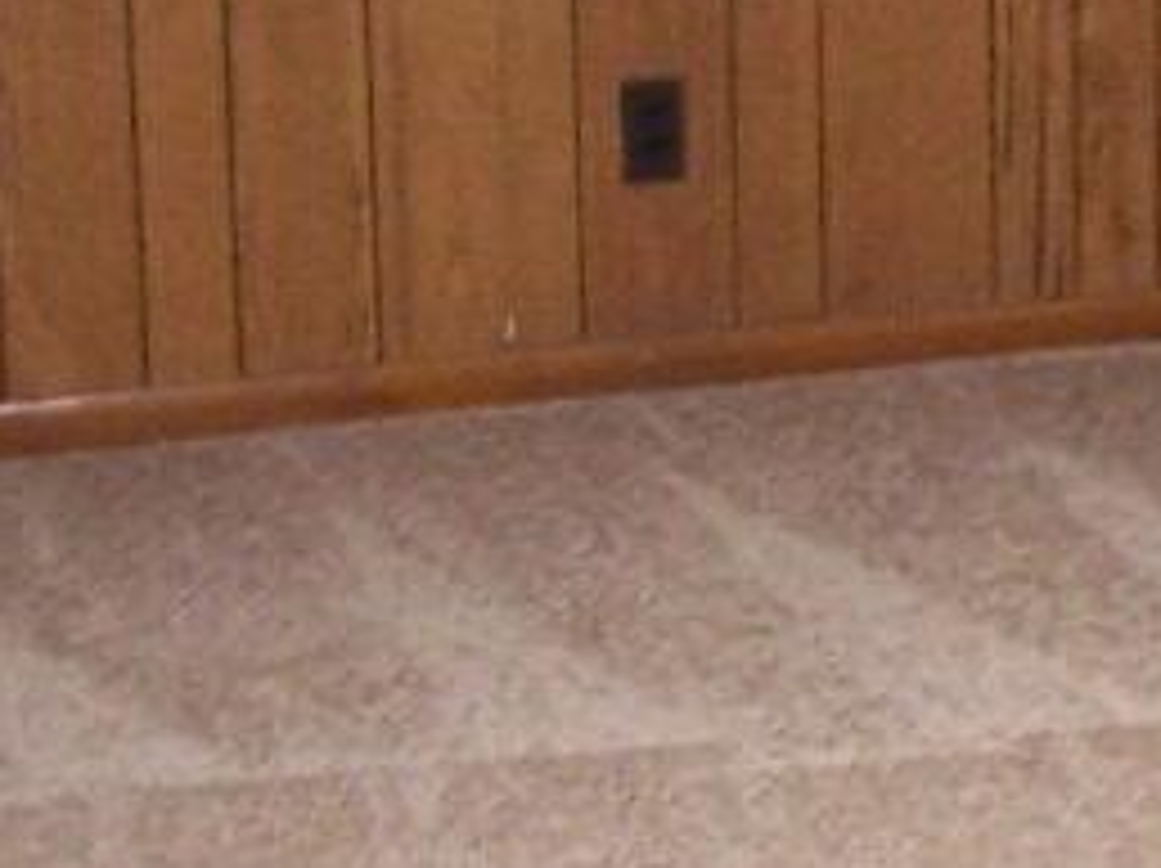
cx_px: 1966
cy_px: 648
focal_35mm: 229
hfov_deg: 8.4
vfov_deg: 6.5
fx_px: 7673
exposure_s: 1/10
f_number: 2.8
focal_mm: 6.3
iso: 140
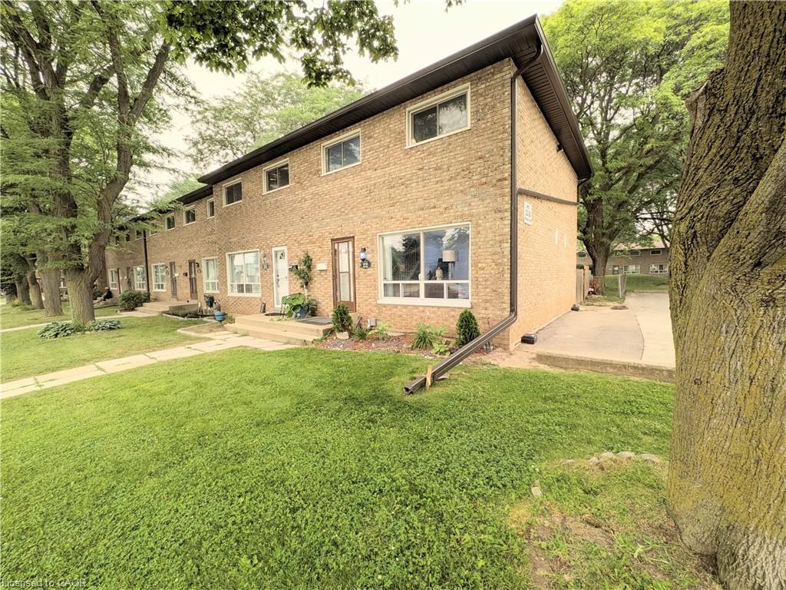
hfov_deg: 102.1
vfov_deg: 85.7
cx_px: 393
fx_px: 318
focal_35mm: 14
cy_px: 295
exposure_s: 1/226
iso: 53
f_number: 2.2
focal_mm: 1.85
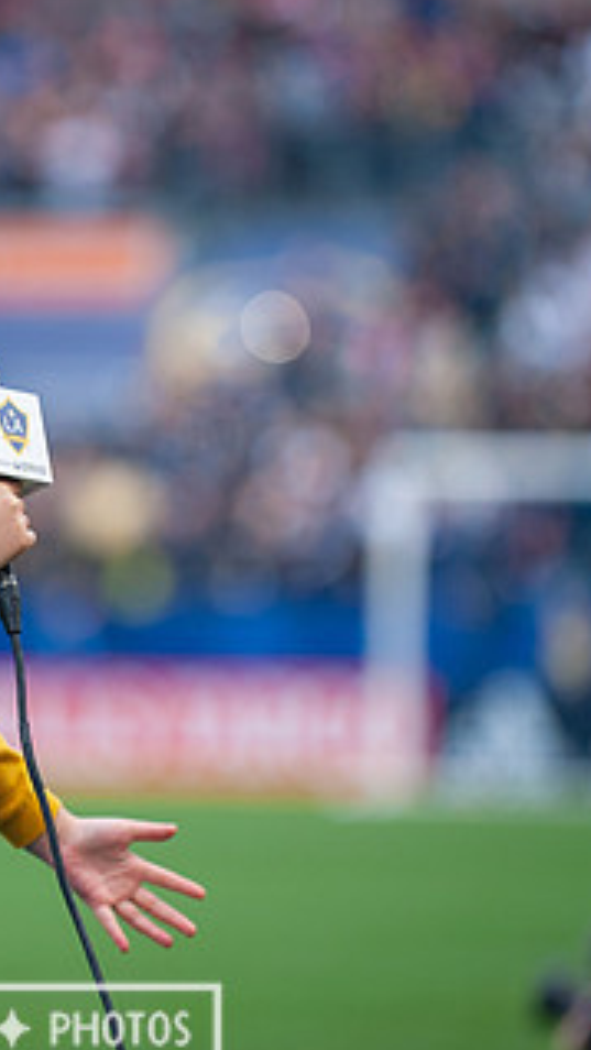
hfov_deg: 4.0
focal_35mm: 306
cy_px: 532
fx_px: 8520
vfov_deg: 7.1
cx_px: -13
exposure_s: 1/640
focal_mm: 160
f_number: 2.8
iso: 640
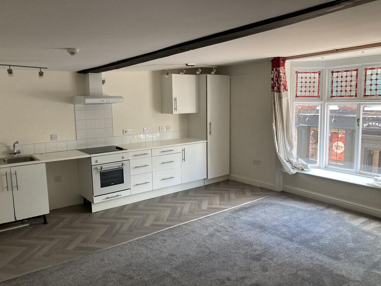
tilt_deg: -7.5
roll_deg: +0.0
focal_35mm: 28
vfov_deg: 49.7
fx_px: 308
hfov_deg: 63.4
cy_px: 143
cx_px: 190
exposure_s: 1/114
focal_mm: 3.99
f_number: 1.8
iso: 80
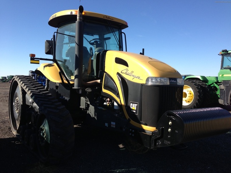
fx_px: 220
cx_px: 116
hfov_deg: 55.4
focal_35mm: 33
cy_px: 86
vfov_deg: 42.9
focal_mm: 4.13
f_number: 2.4
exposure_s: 1/917
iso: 50
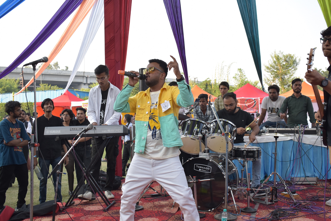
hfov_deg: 47.9
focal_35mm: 40
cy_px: 110
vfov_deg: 33.1
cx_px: 166
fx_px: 373
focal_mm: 27
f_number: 5.6
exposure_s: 1/320
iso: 400
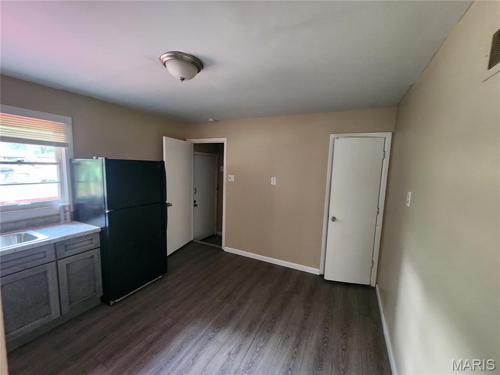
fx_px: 188
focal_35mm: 13
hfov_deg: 106.2
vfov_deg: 89.9
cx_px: 250
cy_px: 188
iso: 800
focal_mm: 2.2
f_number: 2.2
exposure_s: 1/24
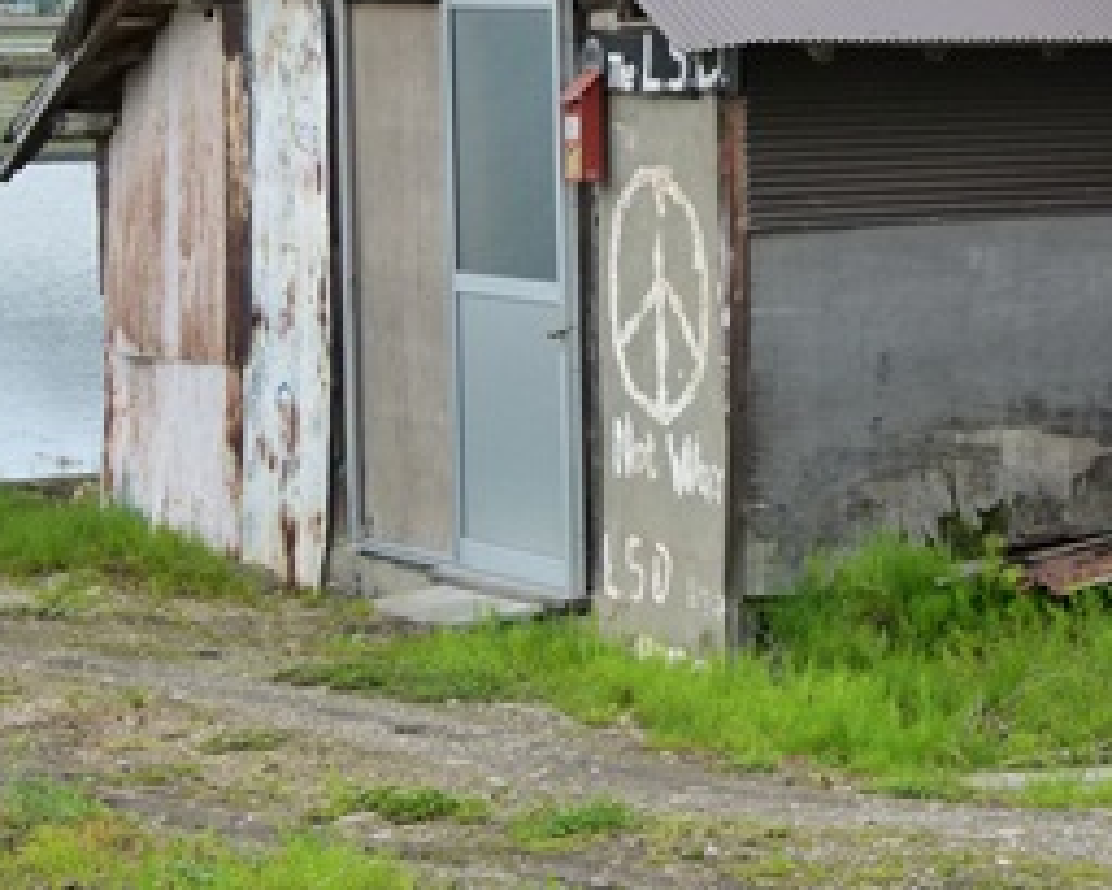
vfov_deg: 9.1
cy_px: 226
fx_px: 5597
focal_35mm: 170
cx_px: 634
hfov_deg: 11.3
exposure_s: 1/200
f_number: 4
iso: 160
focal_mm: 16.8
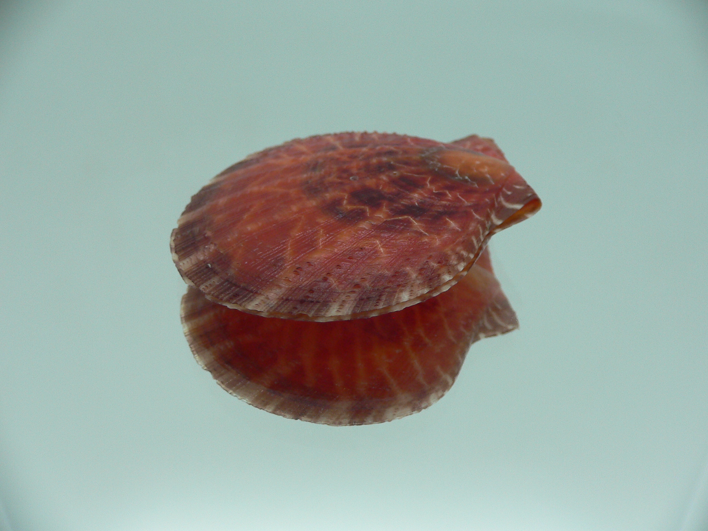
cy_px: 266
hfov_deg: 52.6
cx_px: 354
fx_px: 716
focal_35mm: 35
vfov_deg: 40.7
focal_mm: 4.6
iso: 100
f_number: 2.8
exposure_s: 1/60
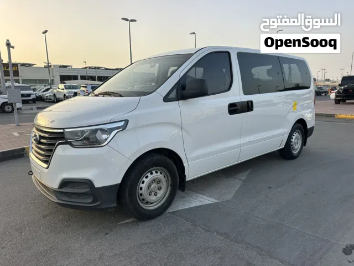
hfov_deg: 71.6
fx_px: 245
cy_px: 133
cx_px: 177
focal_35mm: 24
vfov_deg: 56.8
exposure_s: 1/1157
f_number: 1.78
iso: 80
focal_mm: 6.86
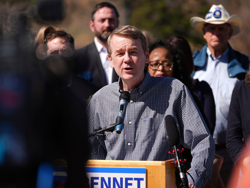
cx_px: 127
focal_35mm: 246
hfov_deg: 8.0
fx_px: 1777
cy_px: 94
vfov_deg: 6.0
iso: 200
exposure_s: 1/1250
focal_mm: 227
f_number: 5
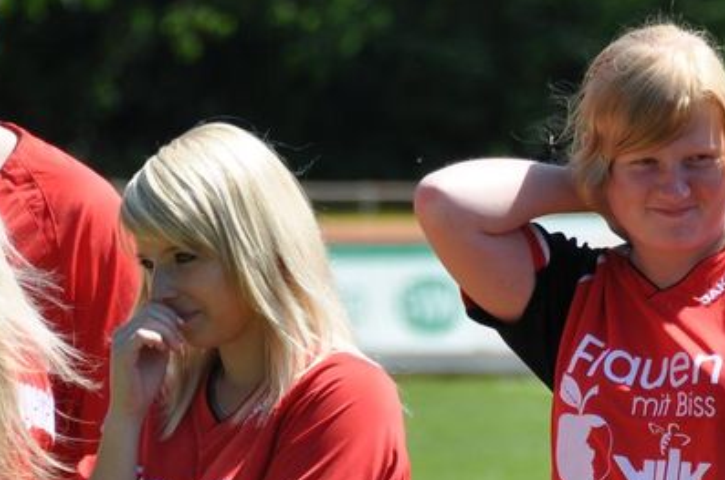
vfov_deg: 1.8
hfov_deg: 2.7
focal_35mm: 774
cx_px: 572
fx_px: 15556
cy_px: 264
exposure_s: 1/640
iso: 200
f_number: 6.3
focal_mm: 200
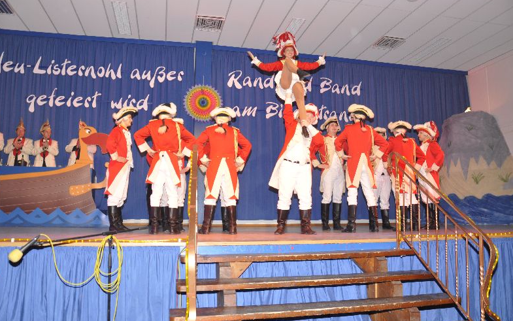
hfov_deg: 66.5
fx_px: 392
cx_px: 254
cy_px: 168
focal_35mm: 28
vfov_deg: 44.6
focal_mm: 18
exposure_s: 1/60
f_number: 5
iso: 400
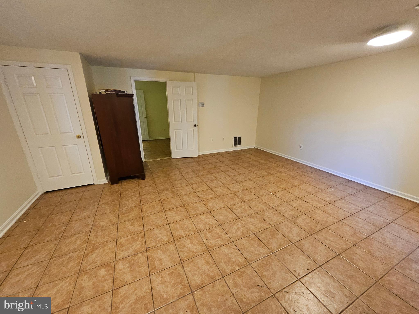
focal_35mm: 13
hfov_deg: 106.2
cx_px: 210
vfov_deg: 89.9
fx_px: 157
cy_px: 157
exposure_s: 1/30
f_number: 2.2
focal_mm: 1.74
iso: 320
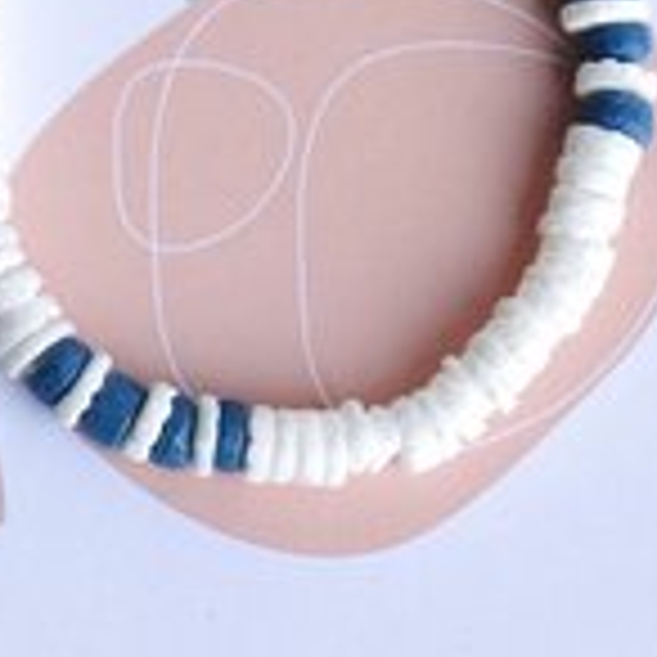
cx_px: 412
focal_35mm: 425
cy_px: 801
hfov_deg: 4.1
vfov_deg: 4.1
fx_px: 9126
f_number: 4
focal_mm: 33.51
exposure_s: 1/80
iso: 100
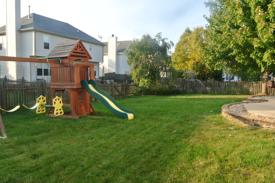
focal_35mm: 28
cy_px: 94
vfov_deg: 46.4
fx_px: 214
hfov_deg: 65.5
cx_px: 140
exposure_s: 1/60
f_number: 14
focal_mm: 10
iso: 400
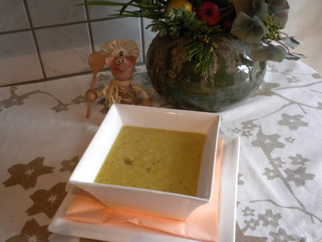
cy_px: 121
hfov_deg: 50.1
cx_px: 161
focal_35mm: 37
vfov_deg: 38.7
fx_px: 344
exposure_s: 1/24.7
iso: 400
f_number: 3.5
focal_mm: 6.6
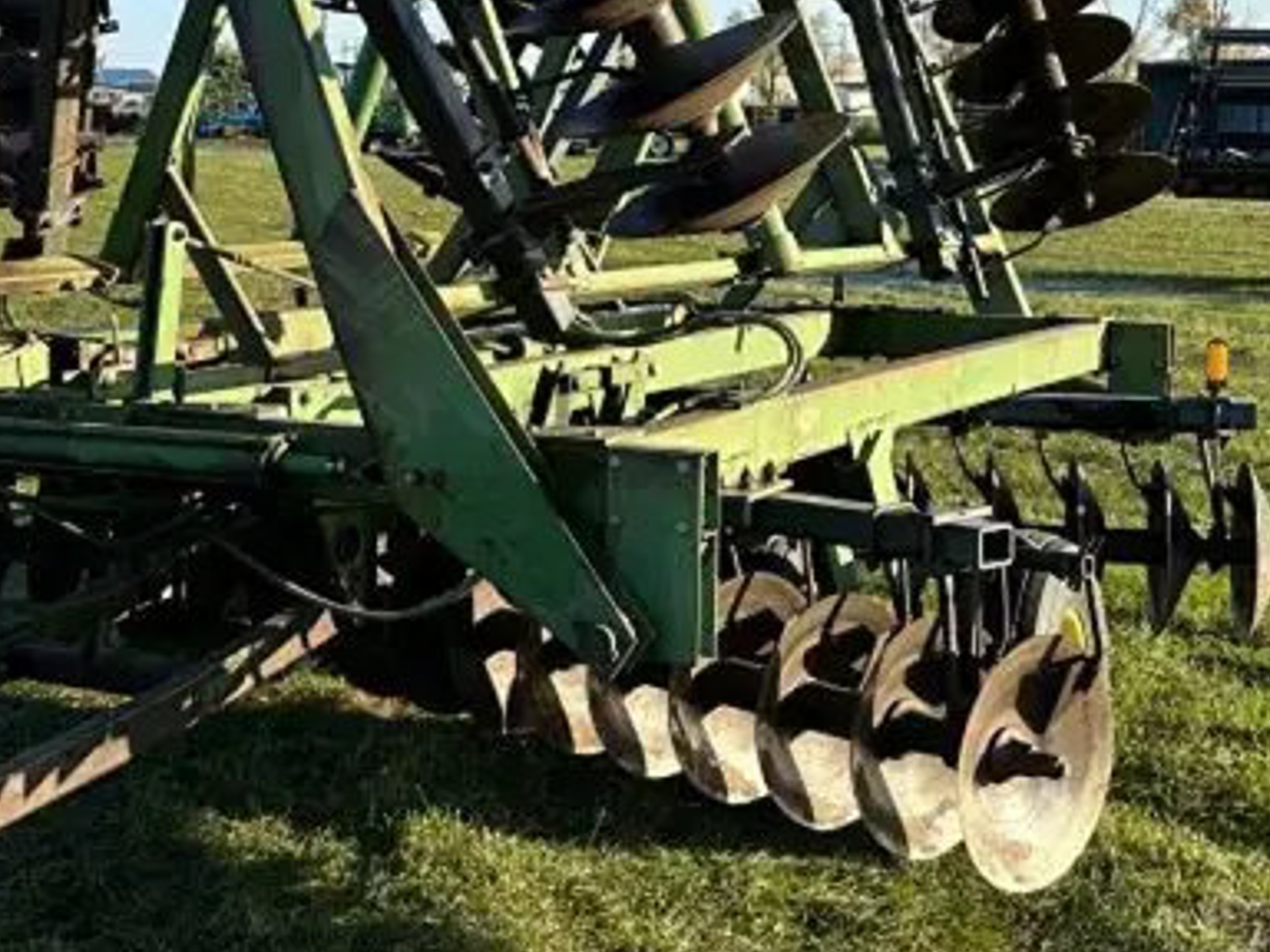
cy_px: 331
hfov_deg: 31.1
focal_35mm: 60
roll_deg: +0.9
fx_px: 2201
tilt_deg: -5.7
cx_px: 198
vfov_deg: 24.3
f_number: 1.78
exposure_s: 1/2110
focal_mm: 6.86
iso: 80
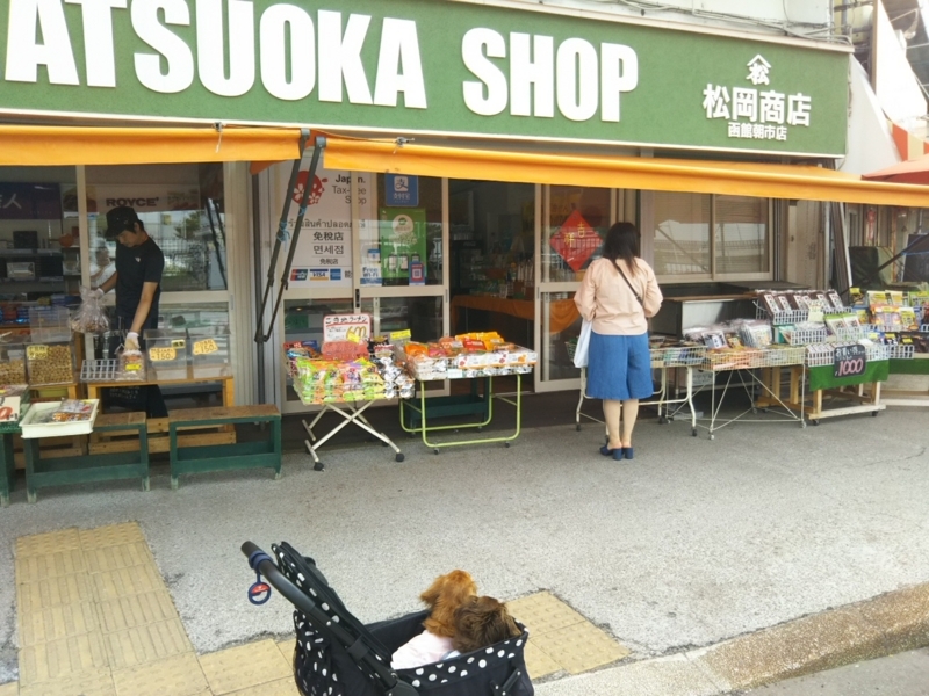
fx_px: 805
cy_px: 348
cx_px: 464
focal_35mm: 30
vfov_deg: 46.8
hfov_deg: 60.0
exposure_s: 1/260
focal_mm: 4
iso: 25
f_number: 2.2
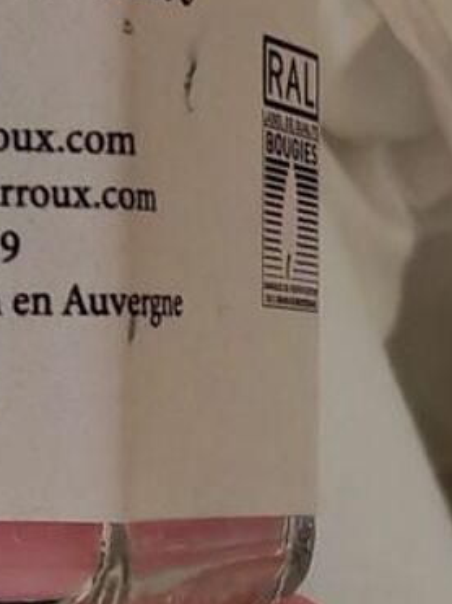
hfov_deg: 14.5
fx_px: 1690
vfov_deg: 20.1
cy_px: 165
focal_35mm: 97
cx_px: -148
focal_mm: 1.96
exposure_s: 1/100
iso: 80
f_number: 2.2
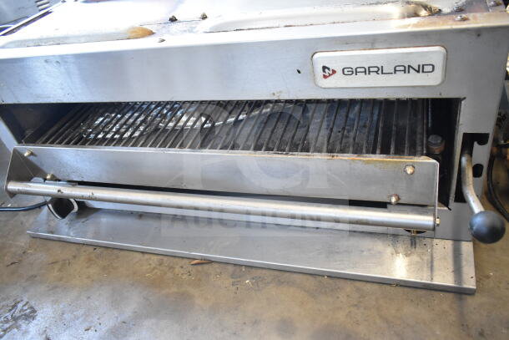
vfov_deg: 43.6
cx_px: 254
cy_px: 170
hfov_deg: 61.9
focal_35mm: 30
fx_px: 424
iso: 1600
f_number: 4
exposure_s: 1/40
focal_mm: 20
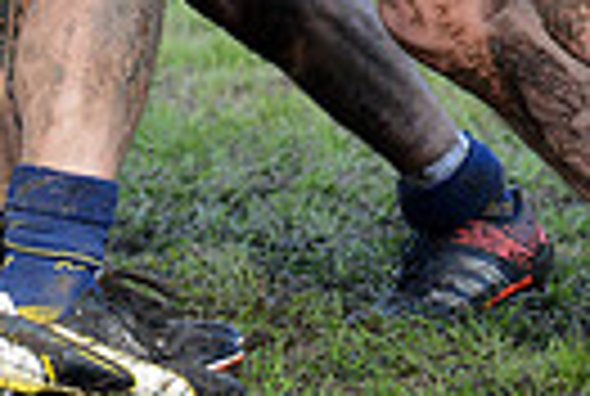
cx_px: 171
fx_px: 9790
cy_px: -367
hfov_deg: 3.5
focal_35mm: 596
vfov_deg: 2.3
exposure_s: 1/800
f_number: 4.8
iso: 1000
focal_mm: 135
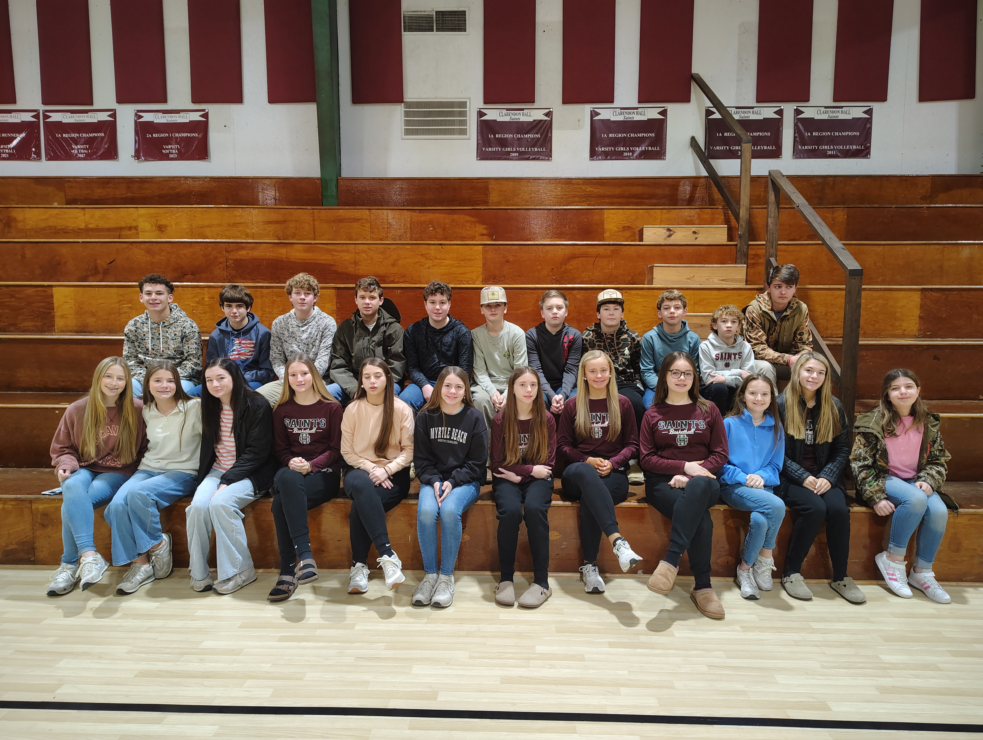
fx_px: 682
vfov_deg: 56.9
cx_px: 492
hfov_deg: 71.5
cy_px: 370
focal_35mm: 24
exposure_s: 1/60
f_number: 1.8
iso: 778
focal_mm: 5.56
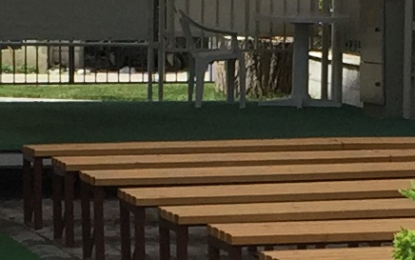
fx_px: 2603
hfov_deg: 9.1
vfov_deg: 5.7
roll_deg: -1.9
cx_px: 314
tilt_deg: -6.9
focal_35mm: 230
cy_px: 268
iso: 32
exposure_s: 1/2475
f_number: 2.2
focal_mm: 4.15
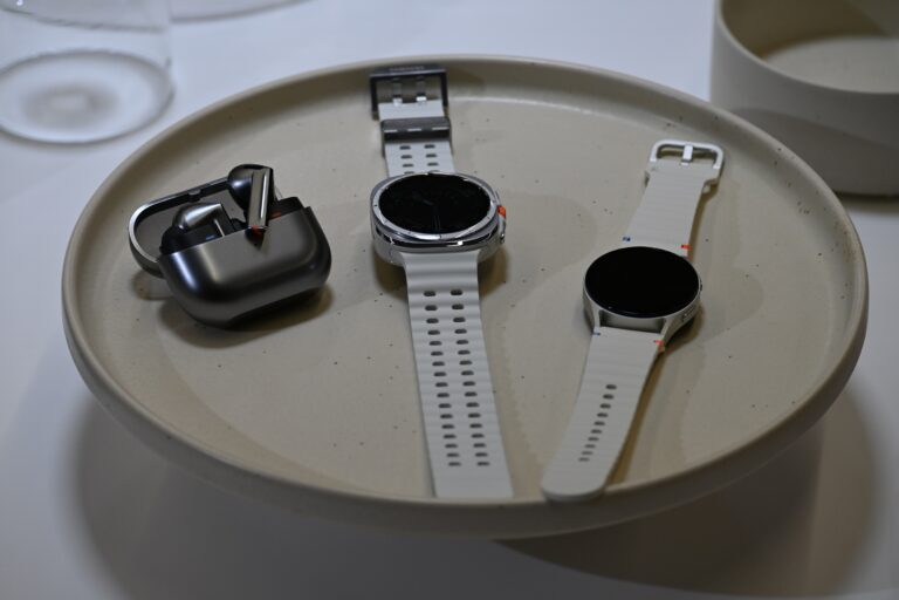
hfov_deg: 17.3
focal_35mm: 118
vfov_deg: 11.6
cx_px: 450
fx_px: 2959
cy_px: 300
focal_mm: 79
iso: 250
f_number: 4.8
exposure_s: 1/250
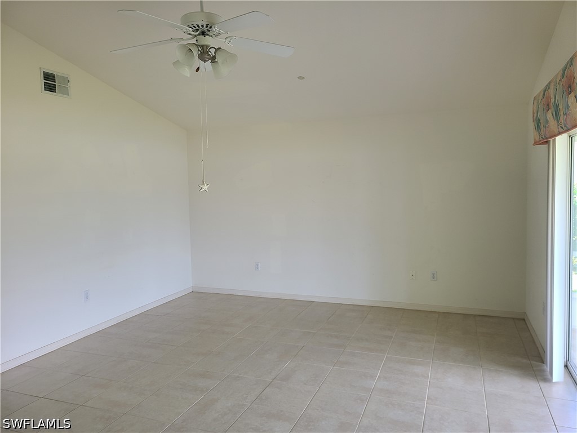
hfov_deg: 67.3
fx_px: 433
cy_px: 216
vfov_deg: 53.1
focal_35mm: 26
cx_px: 288
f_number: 1.8
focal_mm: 5.4
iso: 64
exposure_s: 1/60
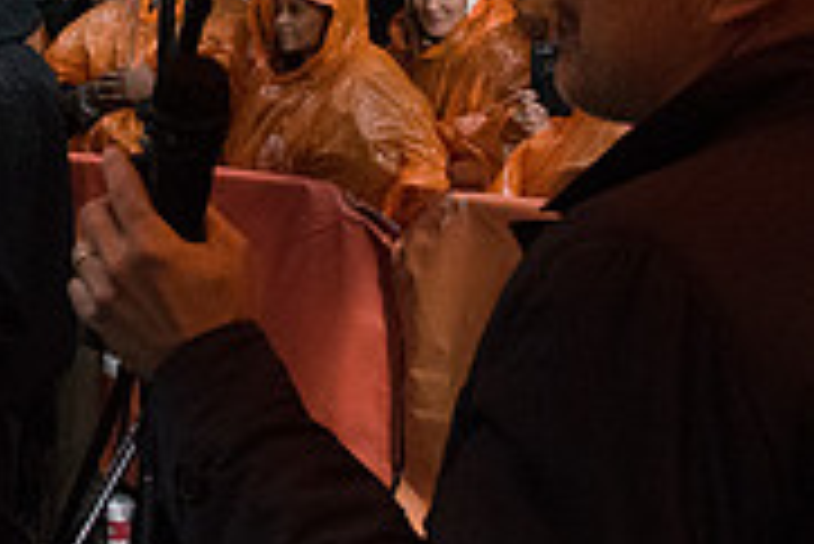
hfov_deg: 21.2
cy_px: 70
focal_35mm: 77
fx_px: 1742
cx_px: -481
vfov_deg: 17.5
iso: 10000
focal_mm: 24
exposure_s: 1/400
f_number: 10
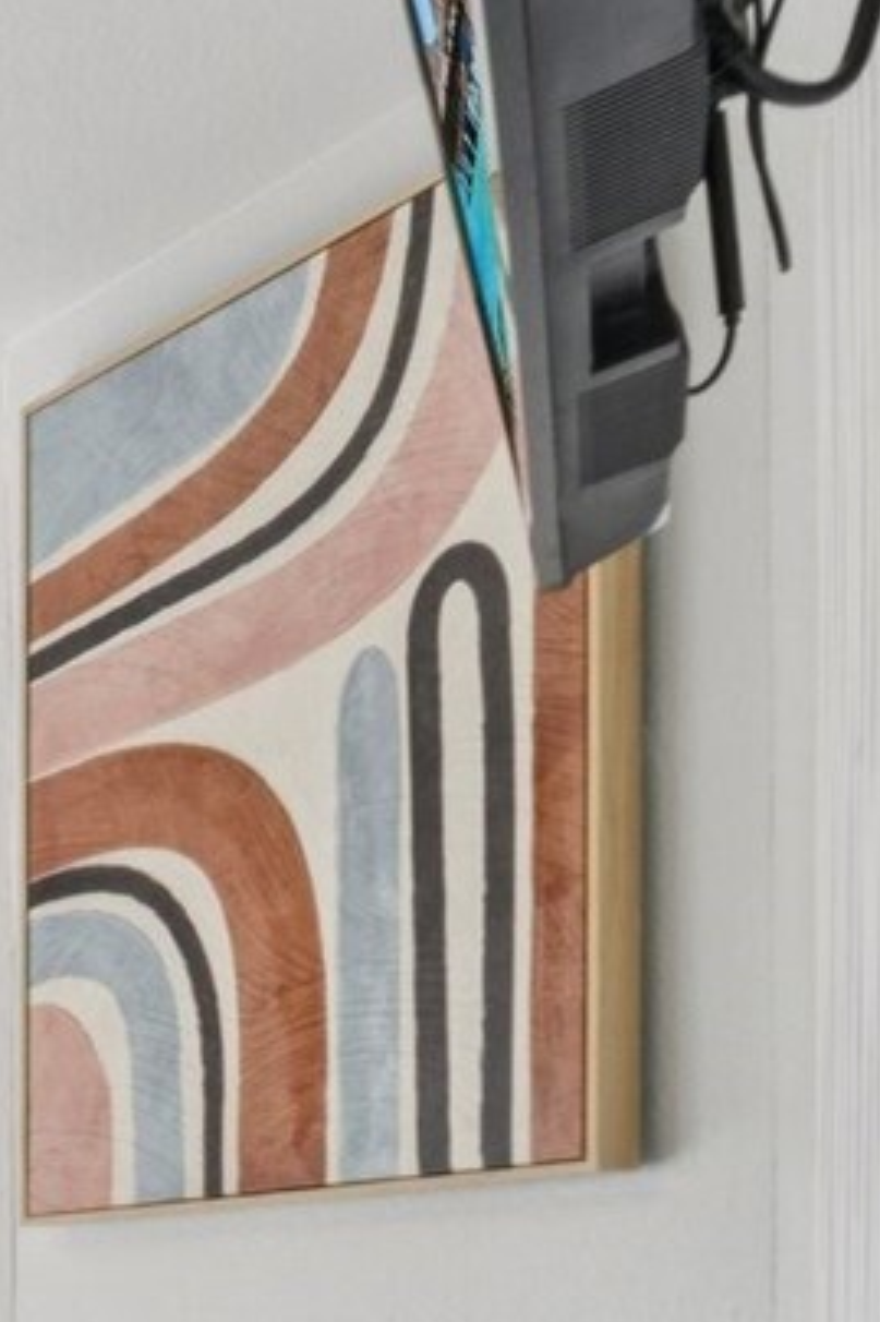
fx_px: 2312
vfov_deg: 29.5
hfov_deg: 12.9
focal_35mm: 63
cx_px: -1497
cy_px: 1366
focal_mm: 10
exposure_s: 1/10
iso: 200
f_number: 10
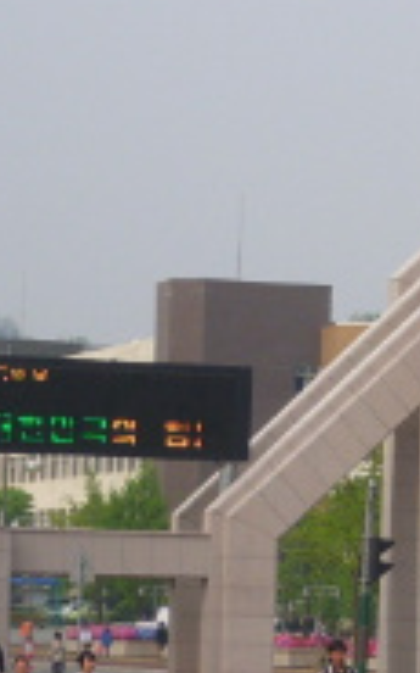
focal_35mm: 243
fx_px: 4450
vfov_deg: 8.6
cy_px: 475
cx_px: 738
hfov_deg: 5.3
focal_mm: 11
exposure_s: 1/800
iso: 100
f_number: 3.7
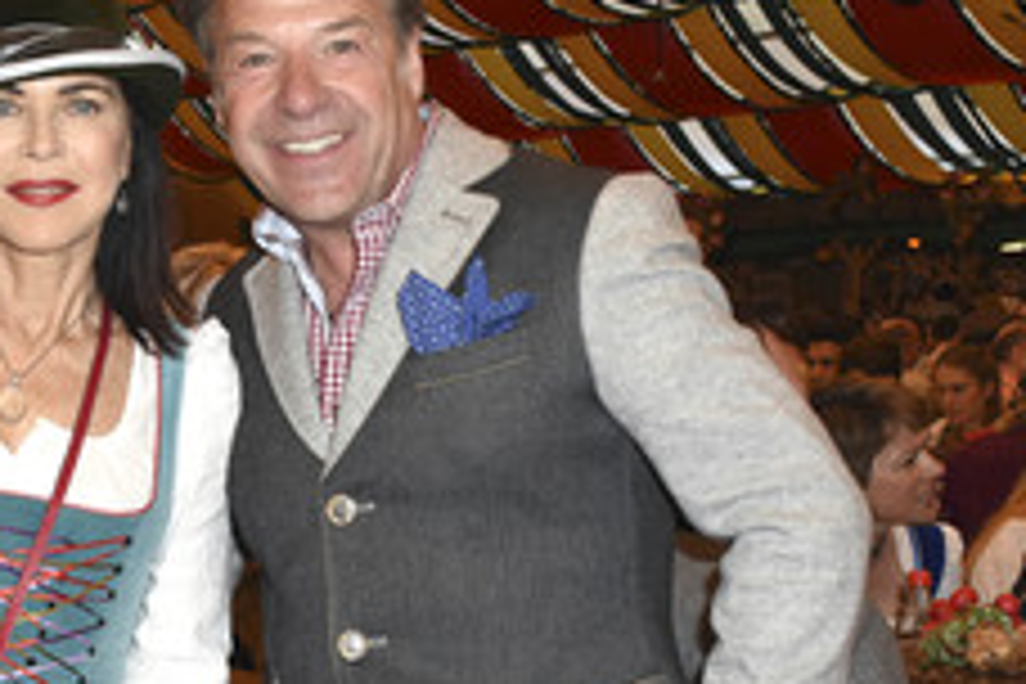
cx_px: 241
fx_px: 2194
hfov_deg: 26.0
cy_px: 518
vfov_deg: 17.6
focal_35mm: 77
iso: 800
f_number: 5.6
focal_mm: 26
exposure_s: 1/160
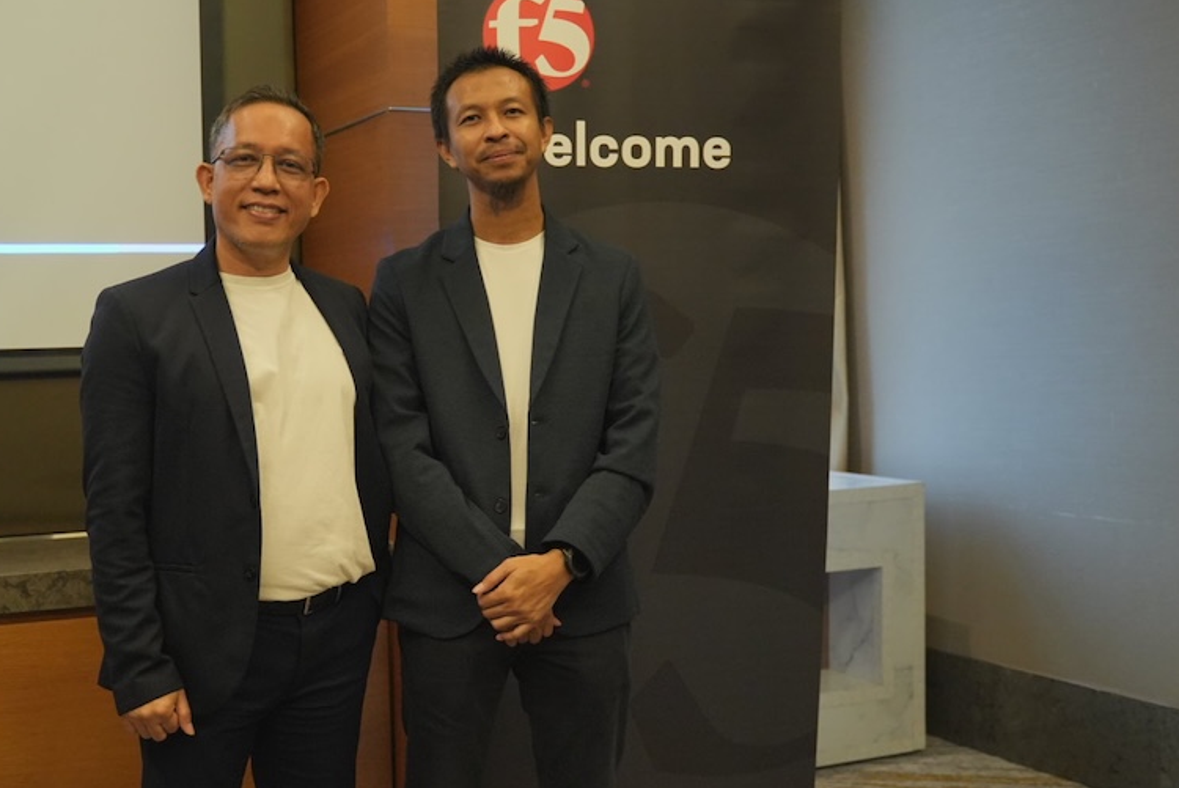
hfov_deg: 40.8
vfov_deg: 28.1
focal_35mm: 48
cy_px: 370
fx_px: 1573
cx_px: 443
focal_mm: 30
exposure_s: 1/50
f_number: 2.8
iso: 3200
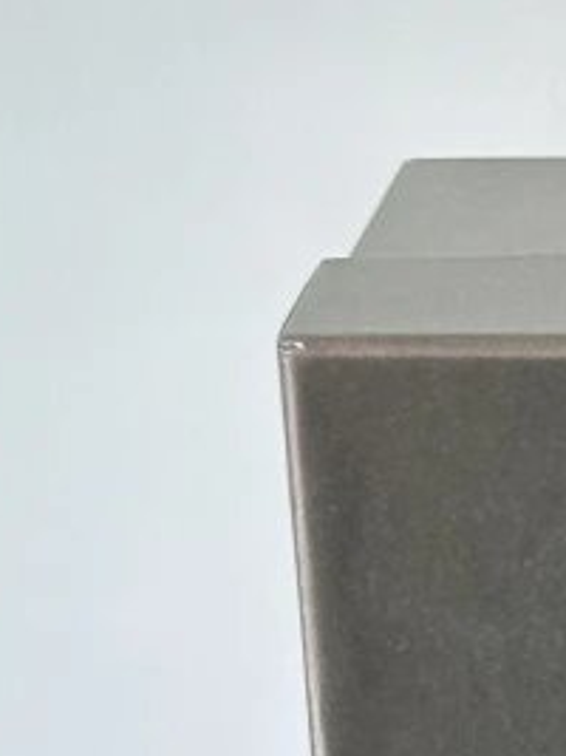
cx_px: 1305
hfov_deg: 5.6
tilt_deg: -25.3
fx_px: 5651
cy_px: 949
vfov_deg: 7.6
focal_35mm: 259
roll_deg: -0.4
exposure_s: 1/61
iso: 80
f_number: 1.78
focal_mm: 6.86
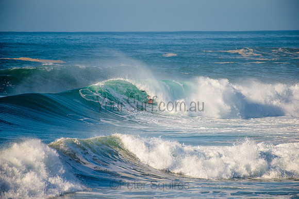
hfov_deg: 4.1
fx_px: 4154
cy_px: 100
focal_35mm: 500
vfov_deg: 2.8
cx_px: 150
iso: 160
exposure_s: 1/1600
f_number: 5.6
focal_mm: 500
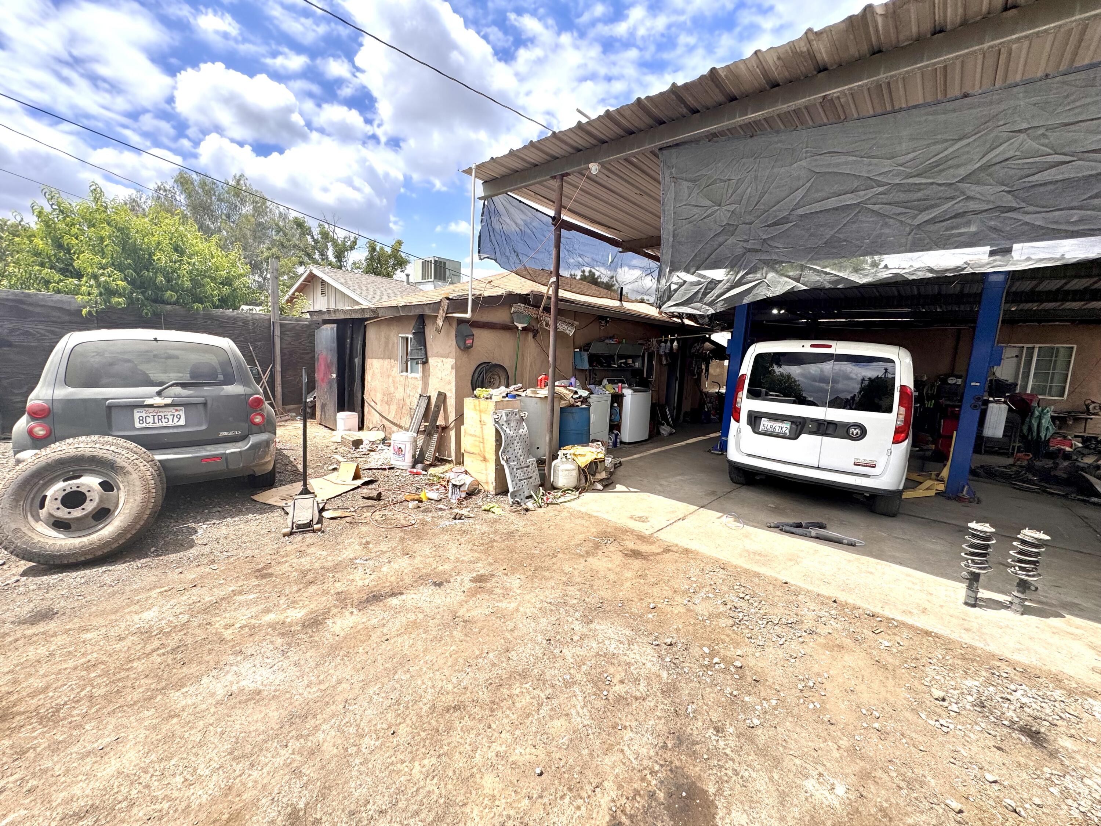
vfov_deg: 85.7
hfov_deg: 102.1
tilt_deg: -7.5
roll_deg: -3.0
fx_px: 445
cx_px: 550
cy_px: 413
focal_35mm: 14
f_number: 2.2
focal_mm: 2.22
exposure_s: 1/1536
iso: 50
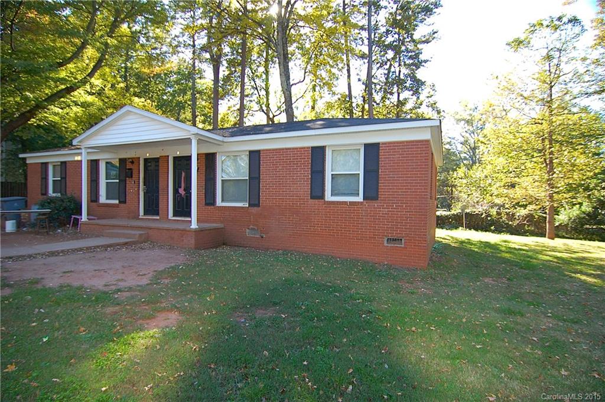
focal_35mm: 18
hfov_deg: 90.1
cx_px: 302
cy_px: 201
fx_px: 302
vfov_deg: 67.2
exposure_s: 1/320
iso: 400
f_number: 4
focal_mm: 12
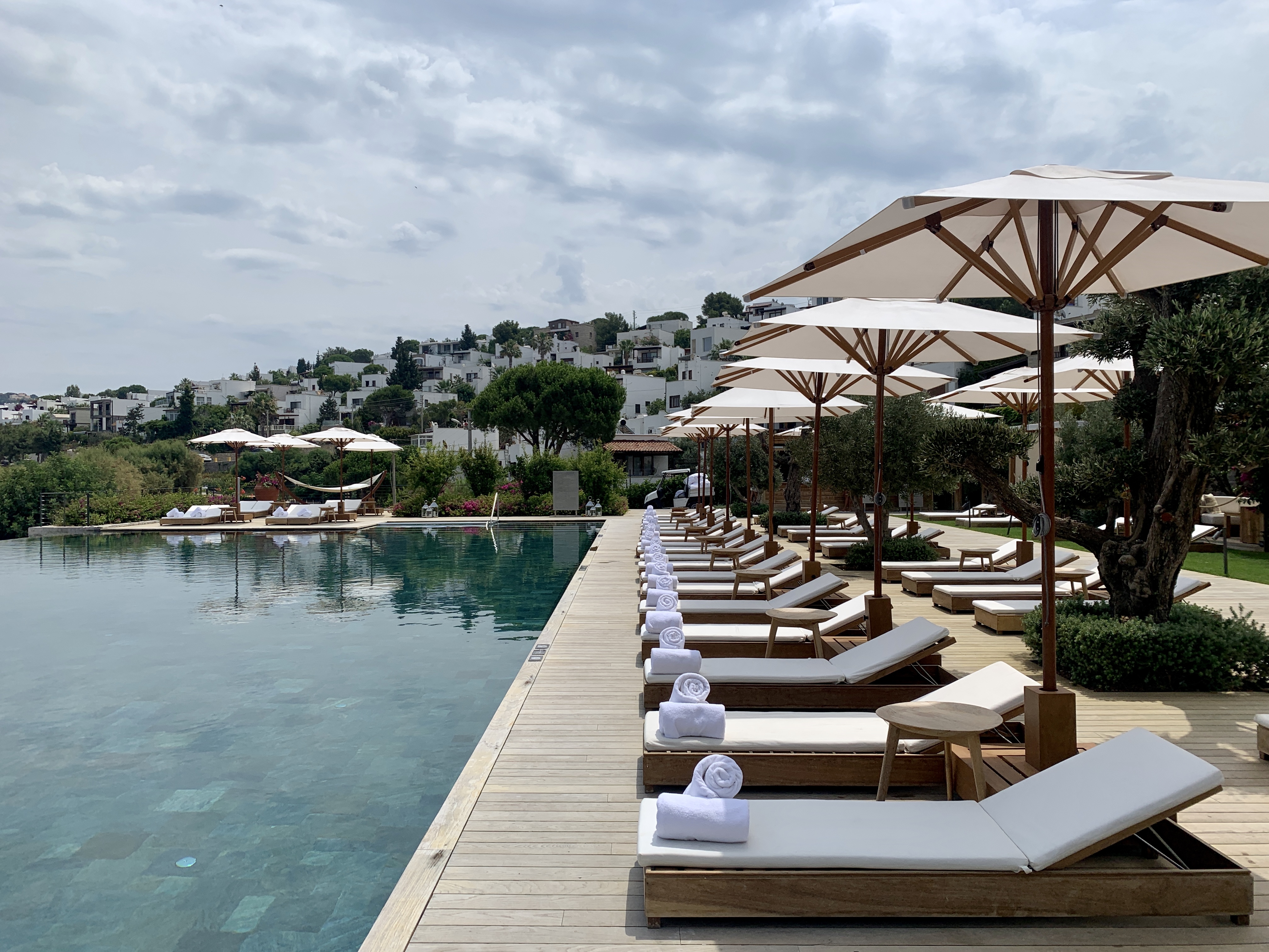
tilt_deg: +1.9
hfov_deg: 67.3
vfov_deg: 53.1
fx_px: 953
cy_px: 476
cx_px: 634
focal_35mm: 26
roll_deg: +0.0
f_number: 1.8
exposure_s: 1/5714
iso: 25
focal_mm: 4.25
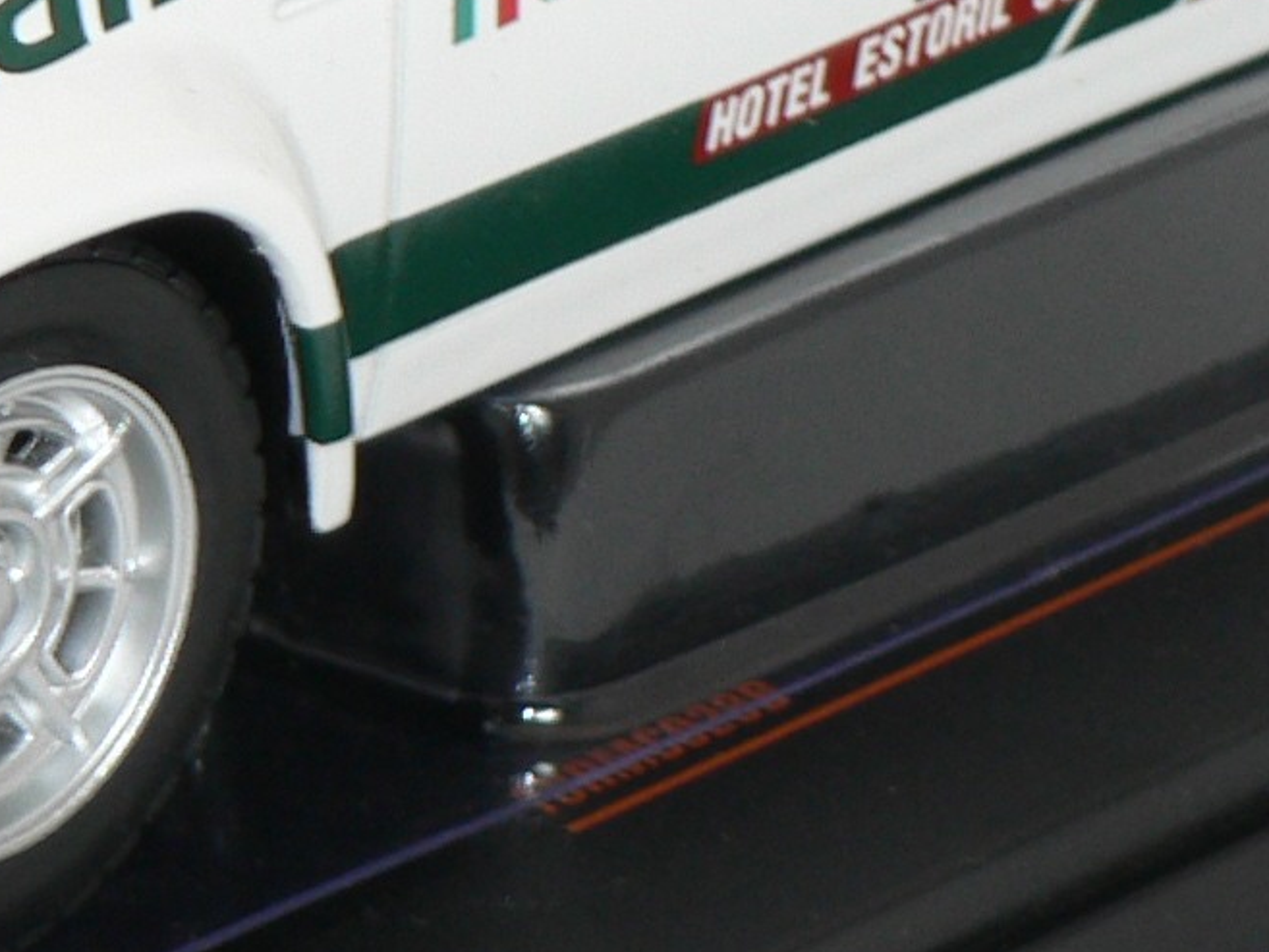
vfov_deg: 4.4
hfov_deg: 5.8
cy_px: -400
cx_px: 408
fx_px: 12430
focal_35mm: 339
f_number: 3.2
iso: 80
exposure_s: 1/60
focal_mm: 14.5
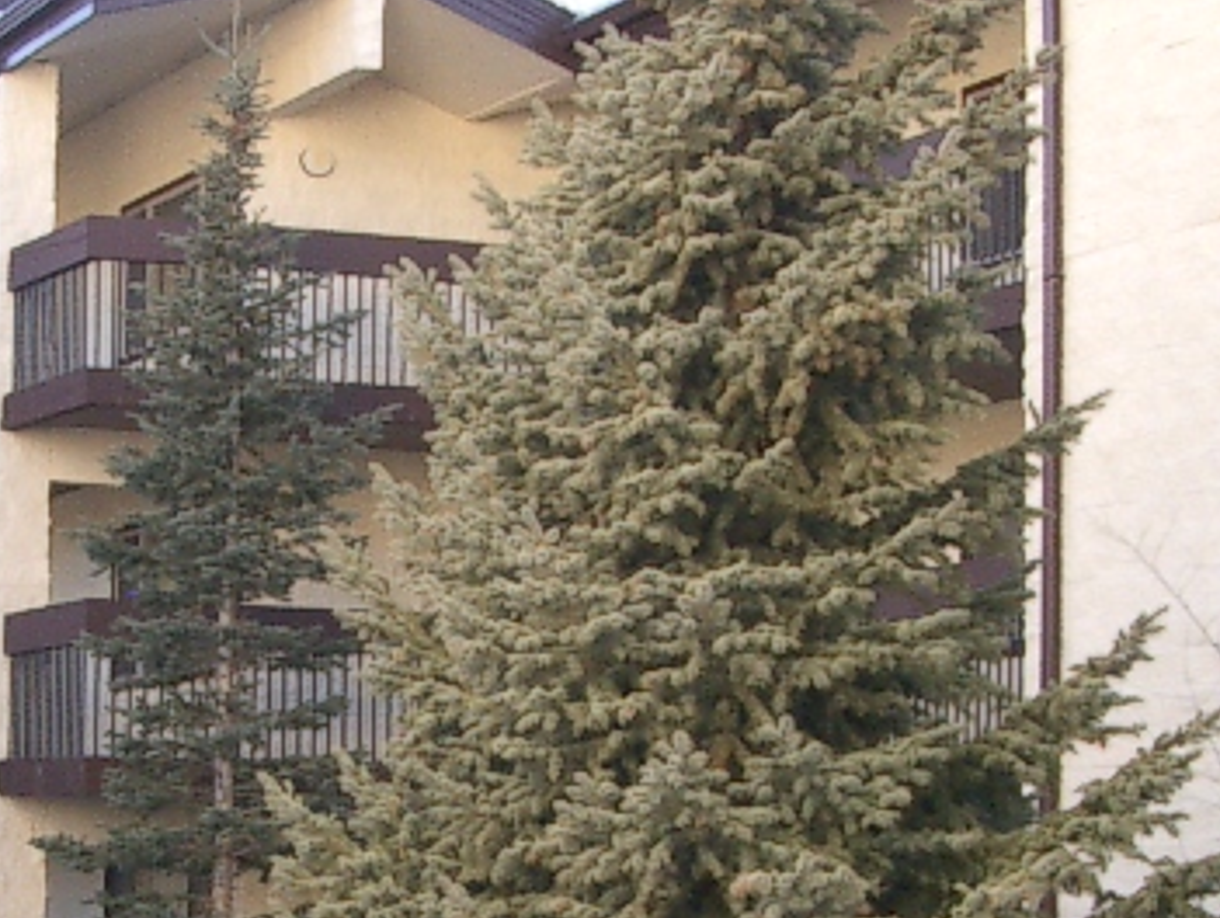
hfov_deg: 19.1
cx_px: 285
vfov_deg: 14.3
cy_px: 890
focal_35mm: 102
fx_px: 3599
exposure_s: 1/250
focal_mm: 5.8
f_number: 2.6
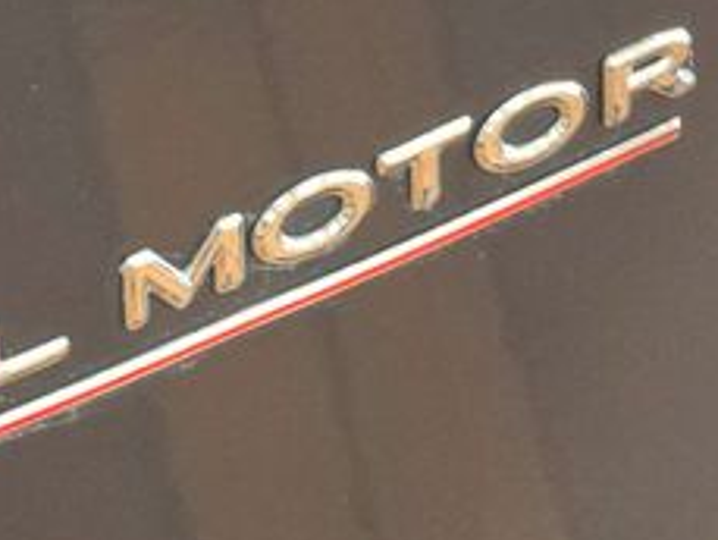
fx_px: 6662
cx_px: 122
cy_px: 386
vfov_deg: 4.6
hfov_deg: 6.2
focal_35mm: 321
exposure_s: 1/30
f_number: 2.9
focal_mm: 18.6
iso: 200
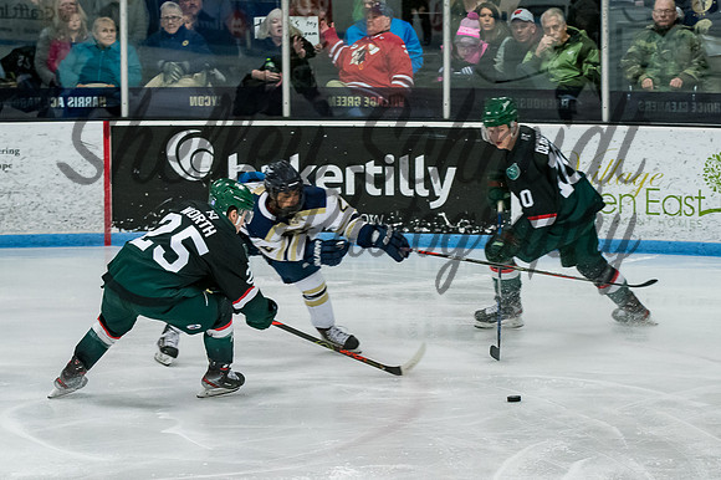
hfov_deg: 11.0
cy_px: 227
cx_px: 453
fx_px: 3757
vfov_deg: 7.3
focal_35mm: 188
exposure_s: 1/800
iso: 2500
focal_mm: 92
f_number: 3.5
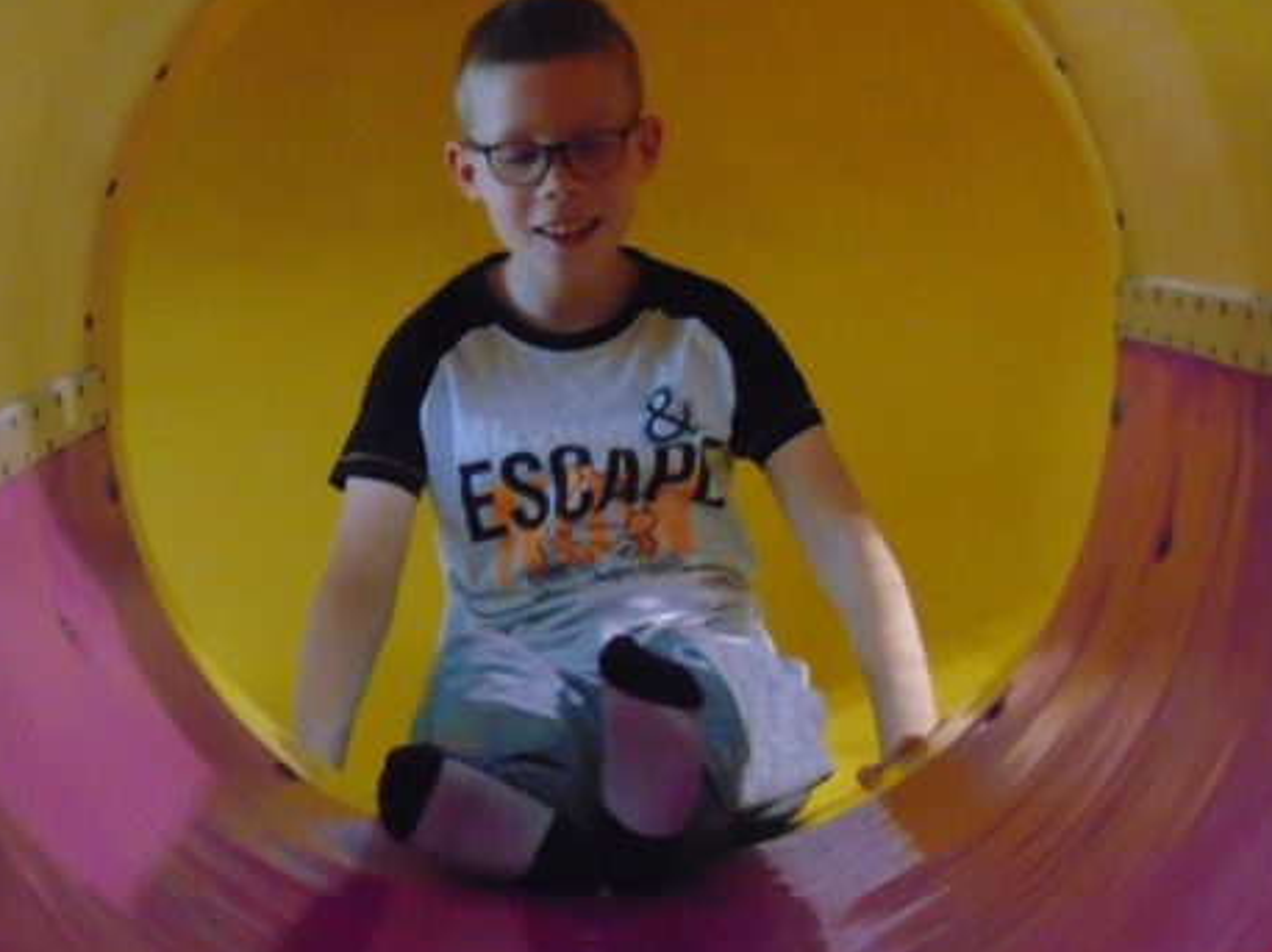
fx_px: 6831
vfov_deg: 8.0
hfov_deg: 10.6
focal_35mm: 186
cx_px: 639
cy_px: 497
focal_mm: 23.9
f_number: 4
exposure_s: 1/20
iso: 800
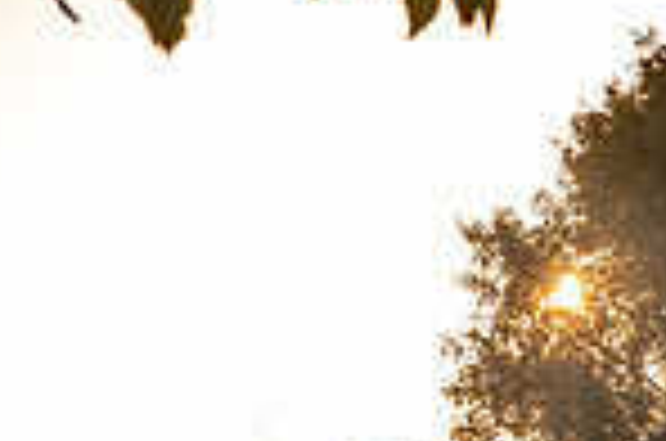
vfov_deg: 4.9
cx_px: -351
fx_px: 5077
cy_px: 693
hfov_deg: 7.4
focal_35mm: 275
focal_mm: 70
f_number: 8
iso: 200
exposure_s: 1/320
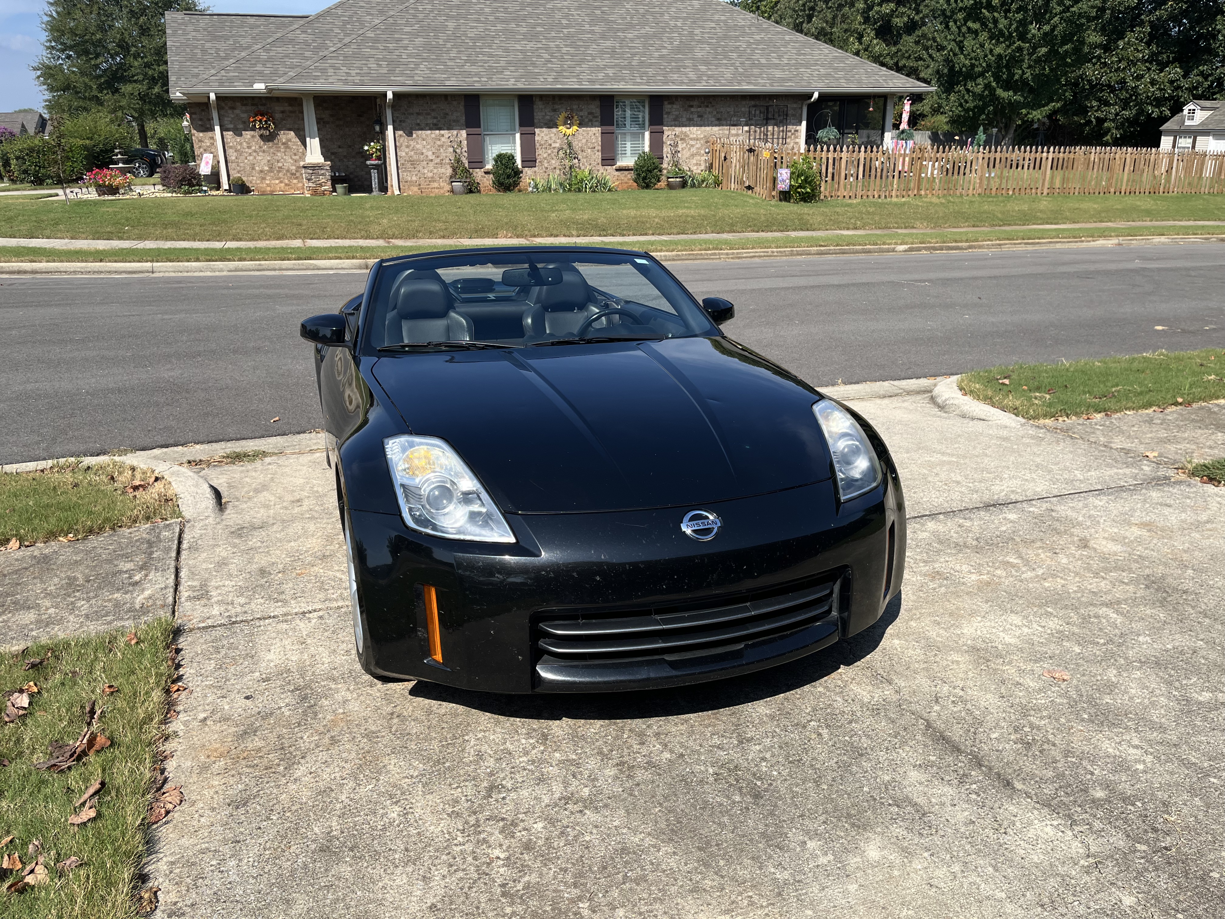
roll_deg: +1.7
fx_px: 920
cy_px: 460
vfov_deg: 53.1
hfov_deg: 67.3
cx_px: 612
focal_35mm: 26
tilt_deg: -19.5
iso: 50
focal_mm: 5.1
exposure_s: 1/3215
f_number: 1.6
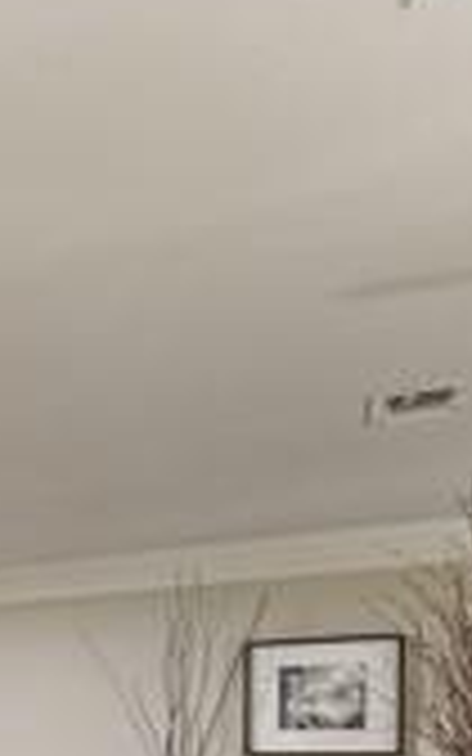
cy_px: 765
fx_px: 1050
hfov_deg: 15.4
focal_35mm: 51
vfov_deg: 35.6
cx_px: -629
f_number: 9
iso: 640
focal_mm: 14
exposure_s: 1.6
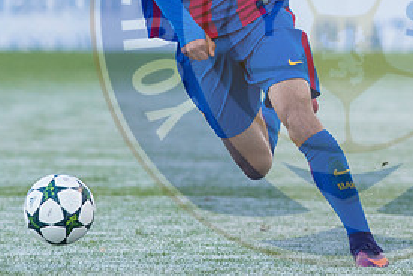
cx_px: 341
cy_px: 8
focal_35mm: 945
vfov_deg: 1.5
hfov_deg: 2.2
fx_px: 10840
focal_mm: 300
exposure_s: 1/1000
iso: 800
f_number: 4
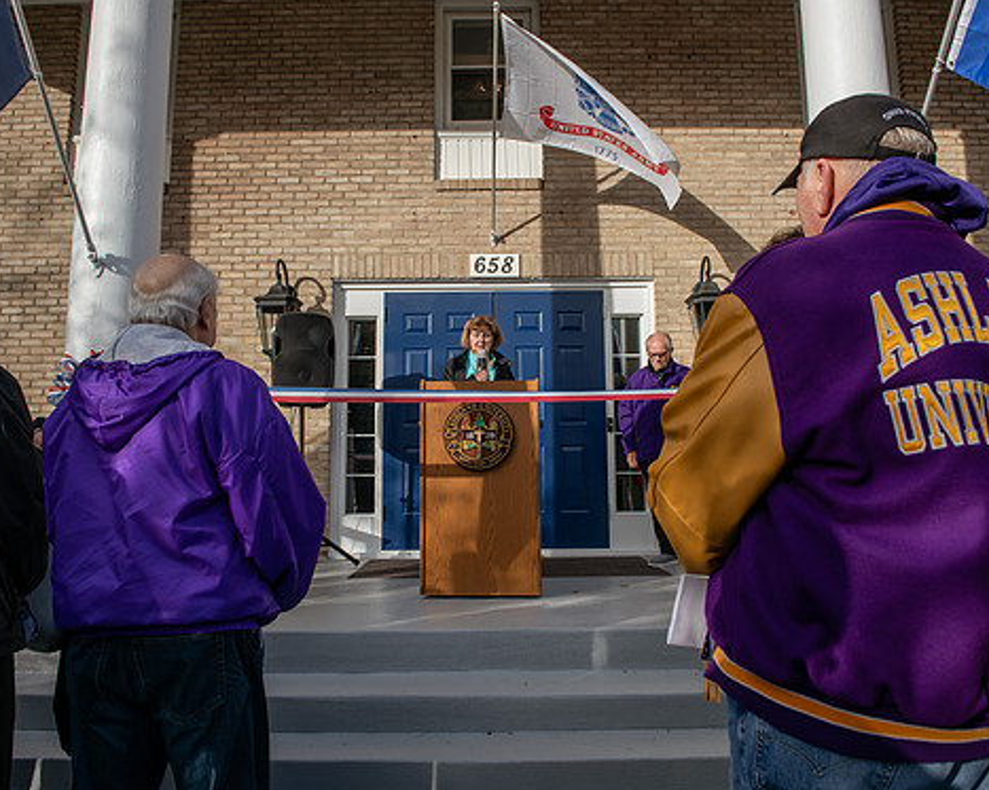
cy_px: 391
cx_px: 489
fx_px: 819
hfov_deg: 62.2
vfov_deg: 51.5
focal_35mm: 28
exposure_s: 1/500
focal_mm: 24
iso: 125
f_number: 5.6
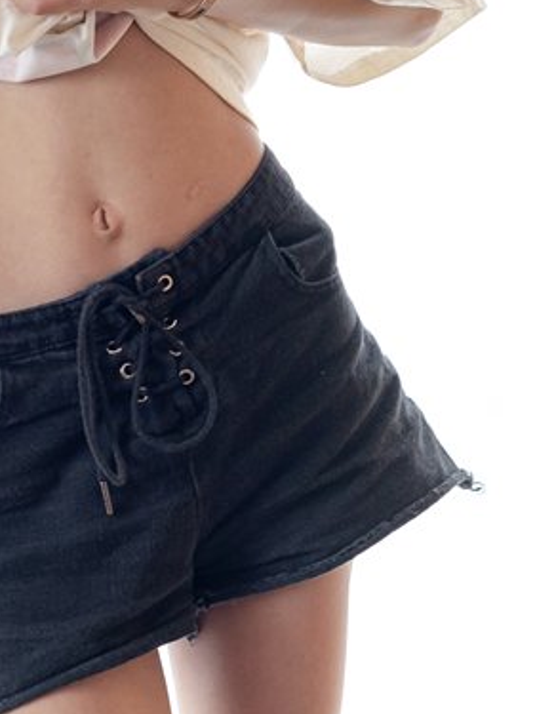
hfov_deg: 7.7
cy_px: 487
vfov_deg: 10.2
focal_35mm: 193
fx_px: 3979
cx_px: -15
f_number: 4
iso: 500
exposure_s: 1/100
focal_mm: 50
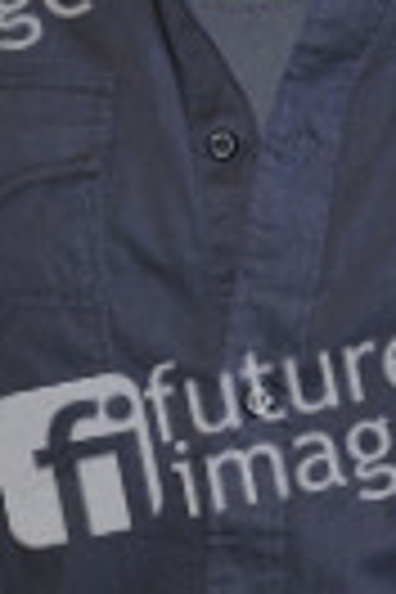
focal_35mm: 251
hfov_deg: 5.5
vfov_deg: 8.1
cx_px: 351
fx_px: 4141
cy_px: -234
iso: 2000
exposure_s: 1/250
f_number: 6.3
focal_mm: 83
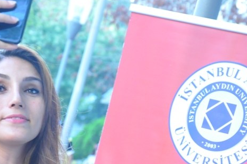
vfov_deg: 6.3
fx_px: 1487
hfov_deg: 9.5
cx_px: 128
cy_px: 123
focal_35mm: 217
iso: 1600
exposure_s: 1/100
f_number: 5.3
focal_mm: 66
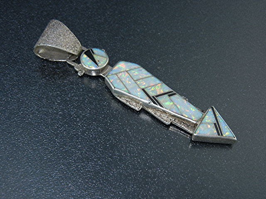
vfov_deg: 24.8
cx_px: 133
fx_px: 453
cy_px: 100
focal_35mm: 59
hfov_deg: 32.7
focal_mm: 10.6
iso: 228
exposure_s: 1/30
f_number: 4
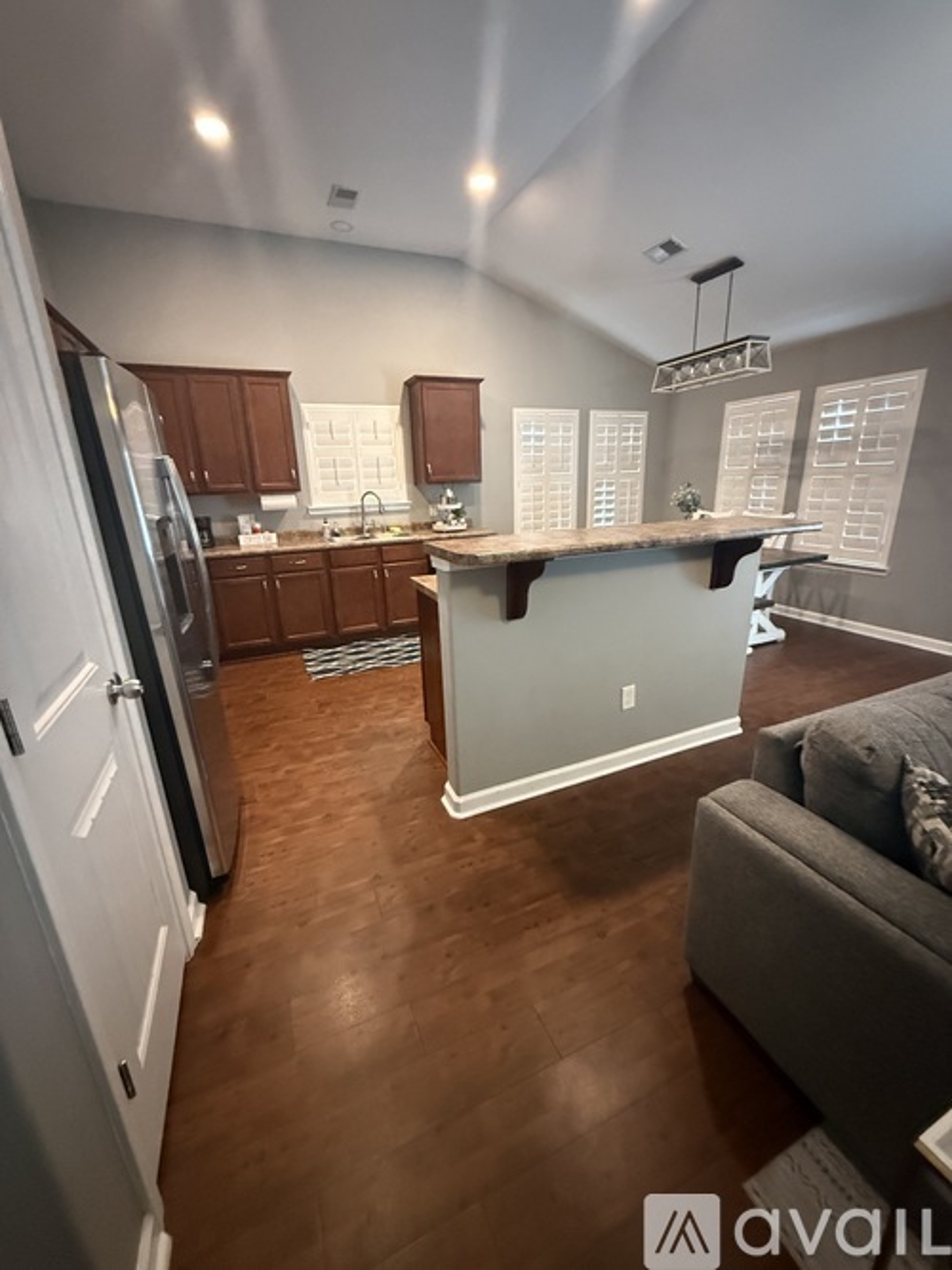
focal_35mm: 14
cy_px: 635
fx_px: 514
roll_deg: +2.6
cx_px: 476
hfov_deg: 85.7
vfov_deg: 102.1
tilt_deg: -17.3
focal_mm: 2.22
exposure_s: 1/40
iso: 1250
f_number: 2.2
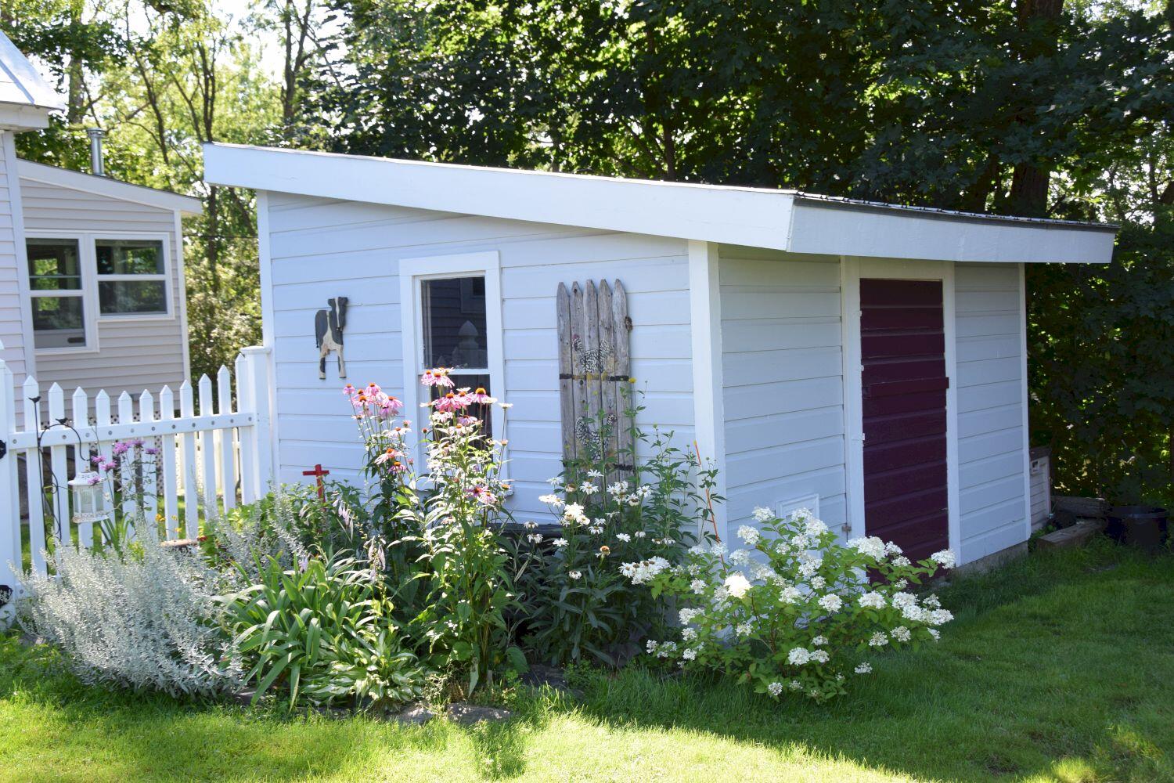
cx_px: 587
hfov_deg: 49.6
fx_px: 1272
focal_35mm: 39
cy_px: 392
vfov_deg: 34.2
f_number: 7.1
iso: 400
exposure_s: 1/200
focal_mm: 26
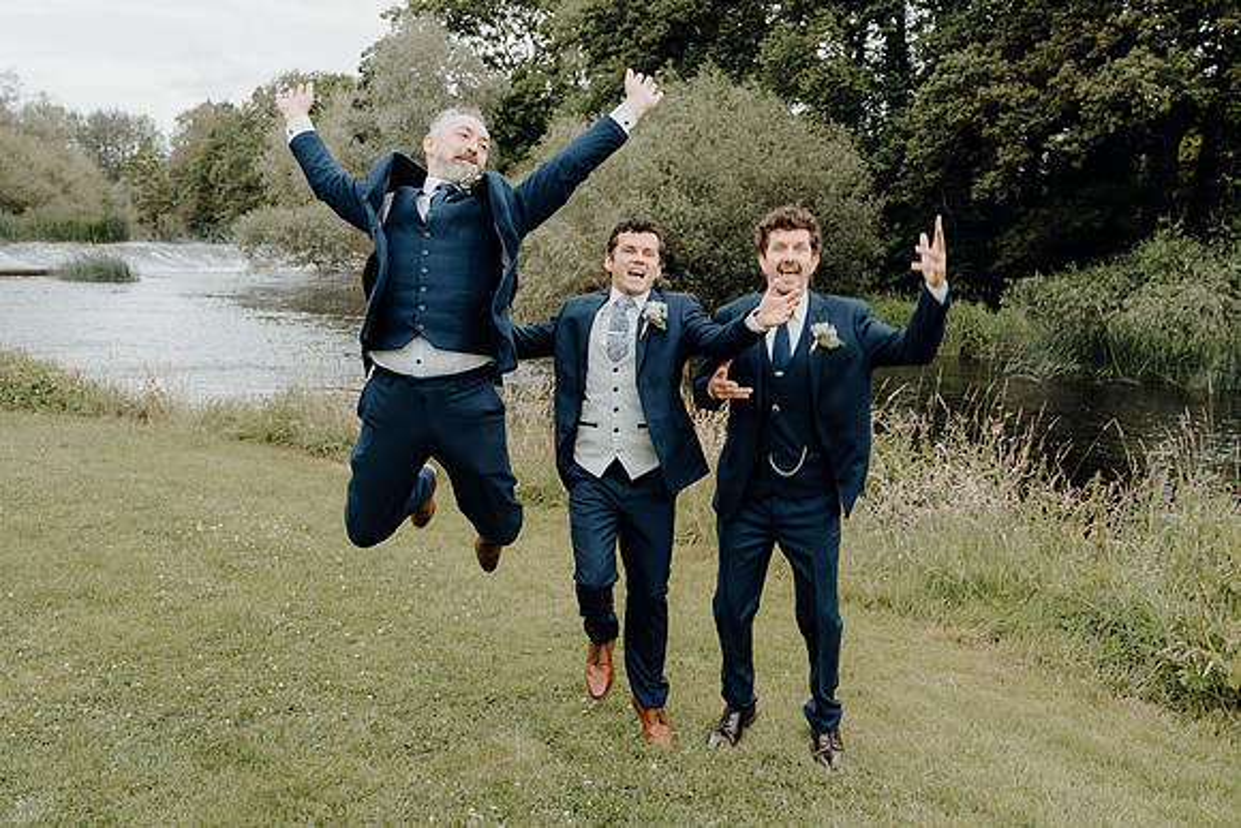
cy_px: 414
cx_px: 620
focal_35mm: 37
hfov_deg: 51.9
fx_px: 1276
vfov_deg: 36.0
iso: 160
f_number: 5
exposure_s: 1/200
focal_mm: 37
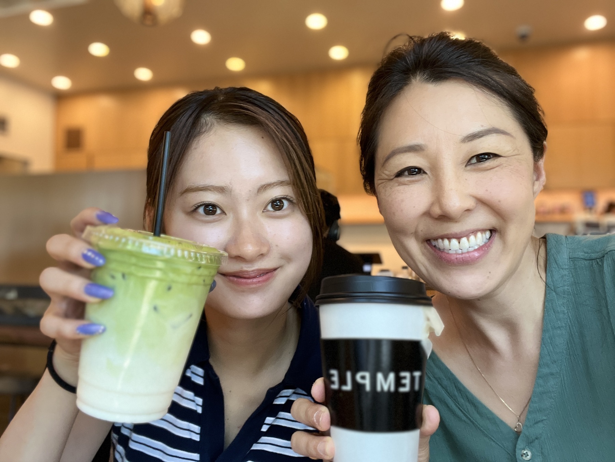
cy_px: 231
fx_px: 533
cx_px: 308
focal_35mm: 30
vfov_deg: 46.8
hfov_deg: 60.0
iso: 160
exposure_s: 1/60
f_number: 2.2
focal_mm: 2.71
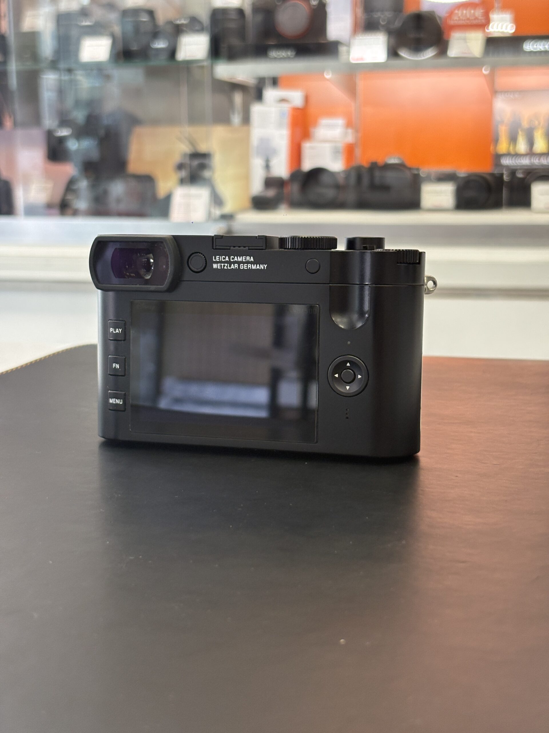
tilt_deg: -11.4
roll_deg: +1.0
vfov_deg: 36.8
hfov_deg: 28.0
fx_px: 1100
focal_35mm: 52
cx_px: 274
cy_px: 366
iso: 80
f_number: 1.6
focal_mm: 5.96
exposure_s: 1/100
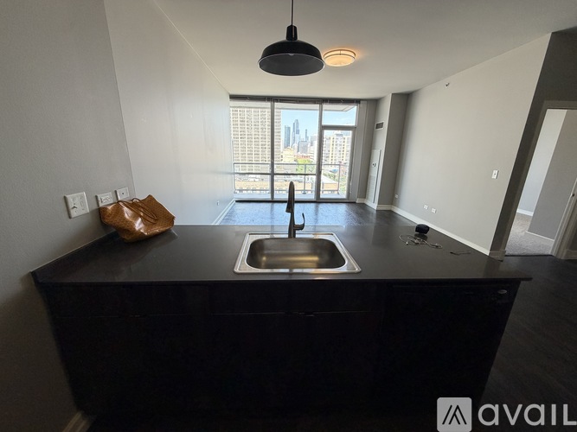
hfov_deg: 102.1
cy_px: 216
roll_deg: -1.0
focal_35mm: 14
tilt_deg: -16.3
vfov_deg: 85.7
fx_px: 233
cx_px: 288
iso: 200
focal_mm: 2.22
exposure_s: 1/121
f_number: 2.2
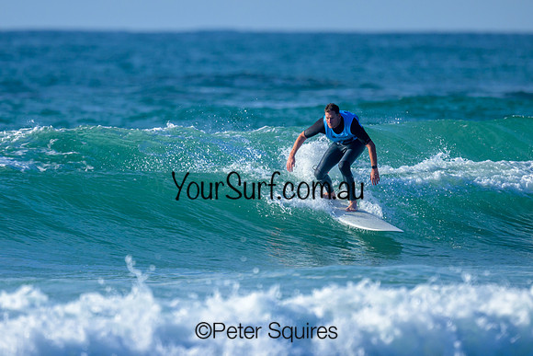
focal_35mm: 1100
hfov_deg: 1.9
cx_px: 253
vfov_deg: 1.3
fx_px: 16289
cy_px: 175
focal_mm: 800
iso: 320
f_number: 6.3
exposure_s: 1/2000
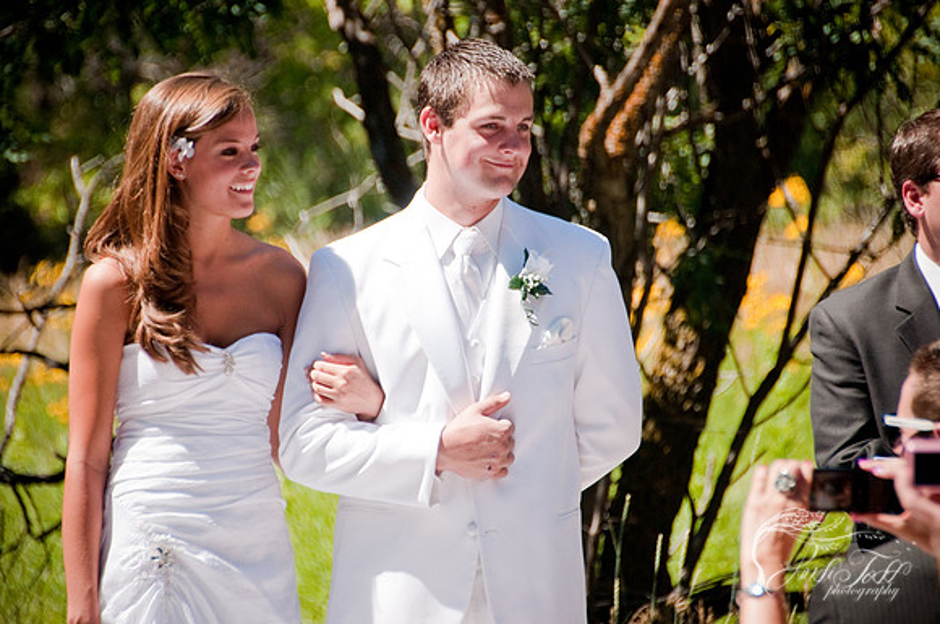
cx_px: 470
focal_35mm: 300
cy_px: 312
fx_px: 7822
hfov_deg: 6.9
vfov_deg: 4.6
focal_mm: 200
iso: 500
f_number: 5.6
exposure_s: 1/500
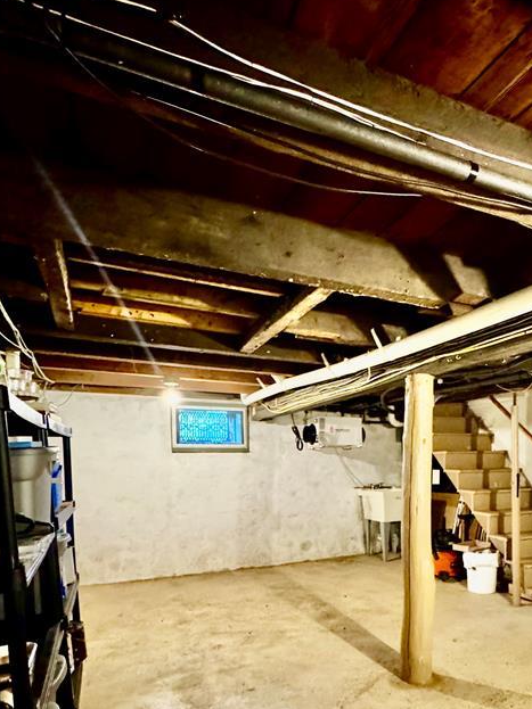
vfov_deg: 71.7
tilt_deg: -1.8
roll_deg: +0.5
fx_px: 471
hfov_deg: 58.0
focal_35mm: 23
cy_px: 475
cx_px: 336
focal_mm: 2.22
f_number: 2.2
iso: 1250
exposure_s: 1/40
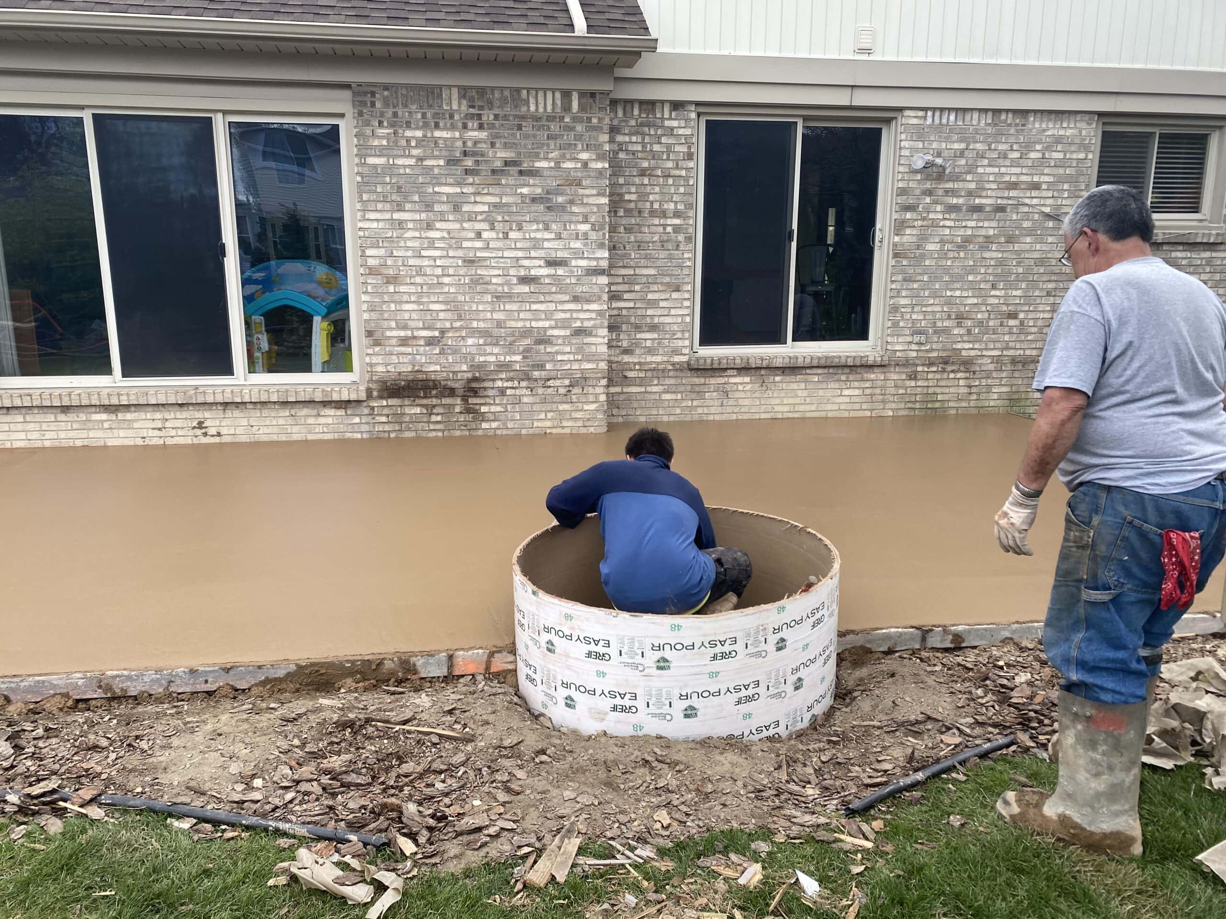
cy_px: 460
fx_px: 921
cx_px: 613
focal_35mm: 26
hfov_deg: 67.3
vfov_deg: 53.1
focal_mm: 4.25
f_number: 1.8
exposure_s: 1/690
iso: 32
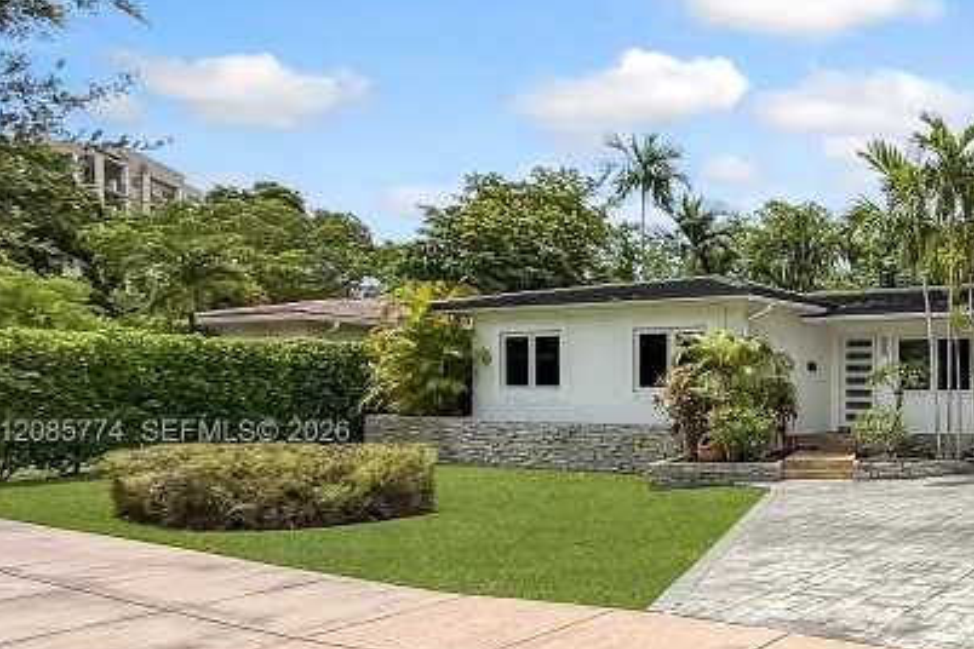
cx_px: 943
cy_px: 433
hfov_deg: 52.5
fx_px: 785
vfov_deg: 44.3
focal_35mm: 29
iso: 50
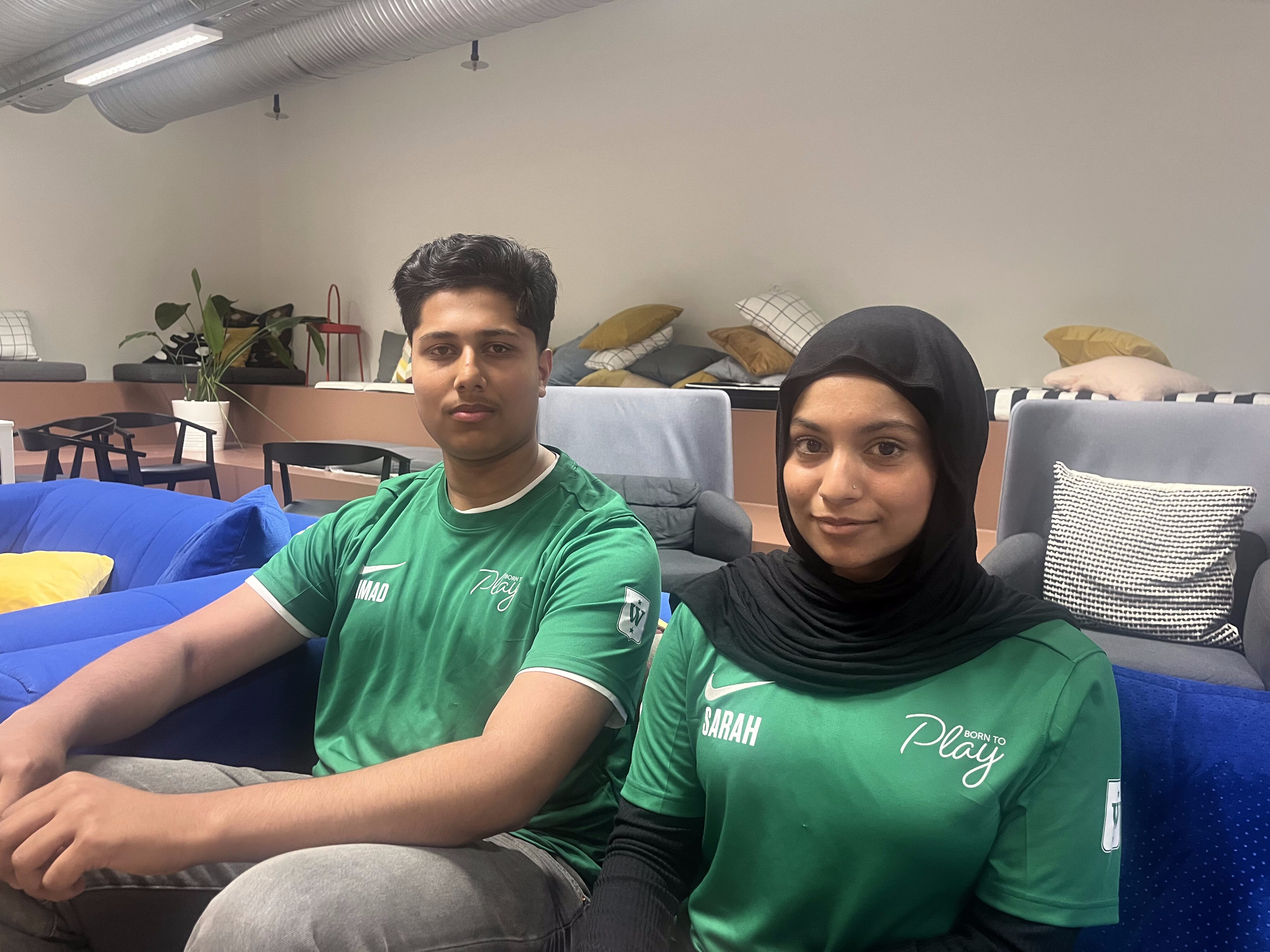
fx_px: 954
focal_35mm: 26
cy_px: 476
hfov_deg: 67.3
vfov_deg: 53.1
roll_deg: -1.7
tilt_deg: -7.5
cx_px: 635
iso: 320
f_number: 1.6
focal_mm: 5.1
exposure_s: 1/50
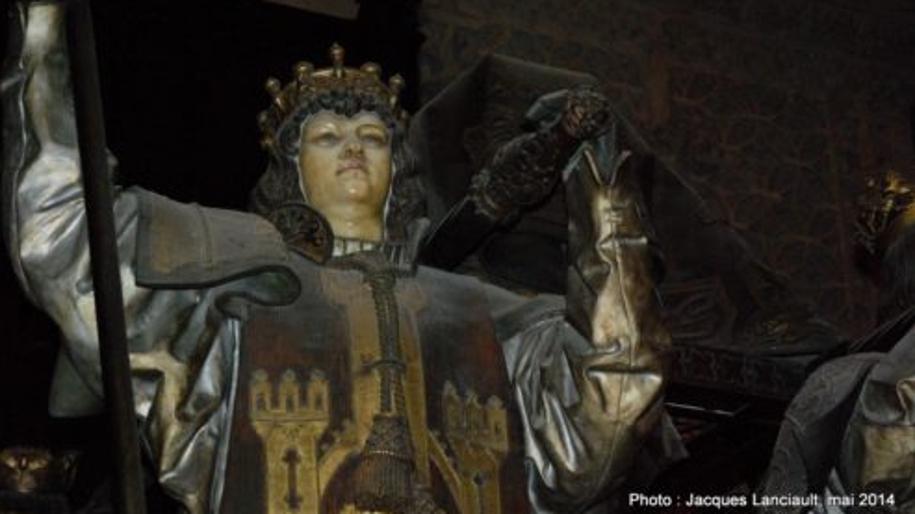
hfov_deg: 25.6
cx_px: 453
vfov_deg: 14.5
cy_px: 216
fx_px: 2013
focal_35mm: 83
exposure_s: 1/60
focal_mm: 52
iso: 1600
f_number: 5.6
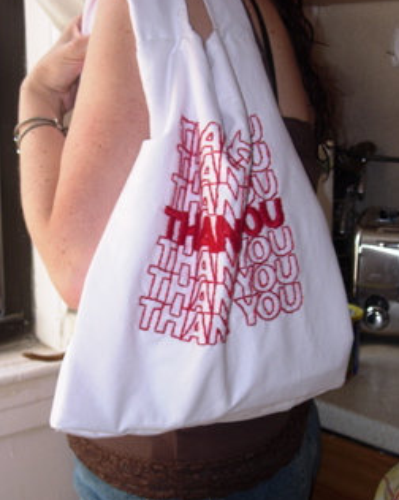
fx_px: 976
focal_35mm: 66
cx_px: 195
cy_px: 267
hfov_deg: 23.1
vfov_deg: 28.7
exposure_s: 1/32
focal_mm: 12.7
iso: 79
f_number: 3.5
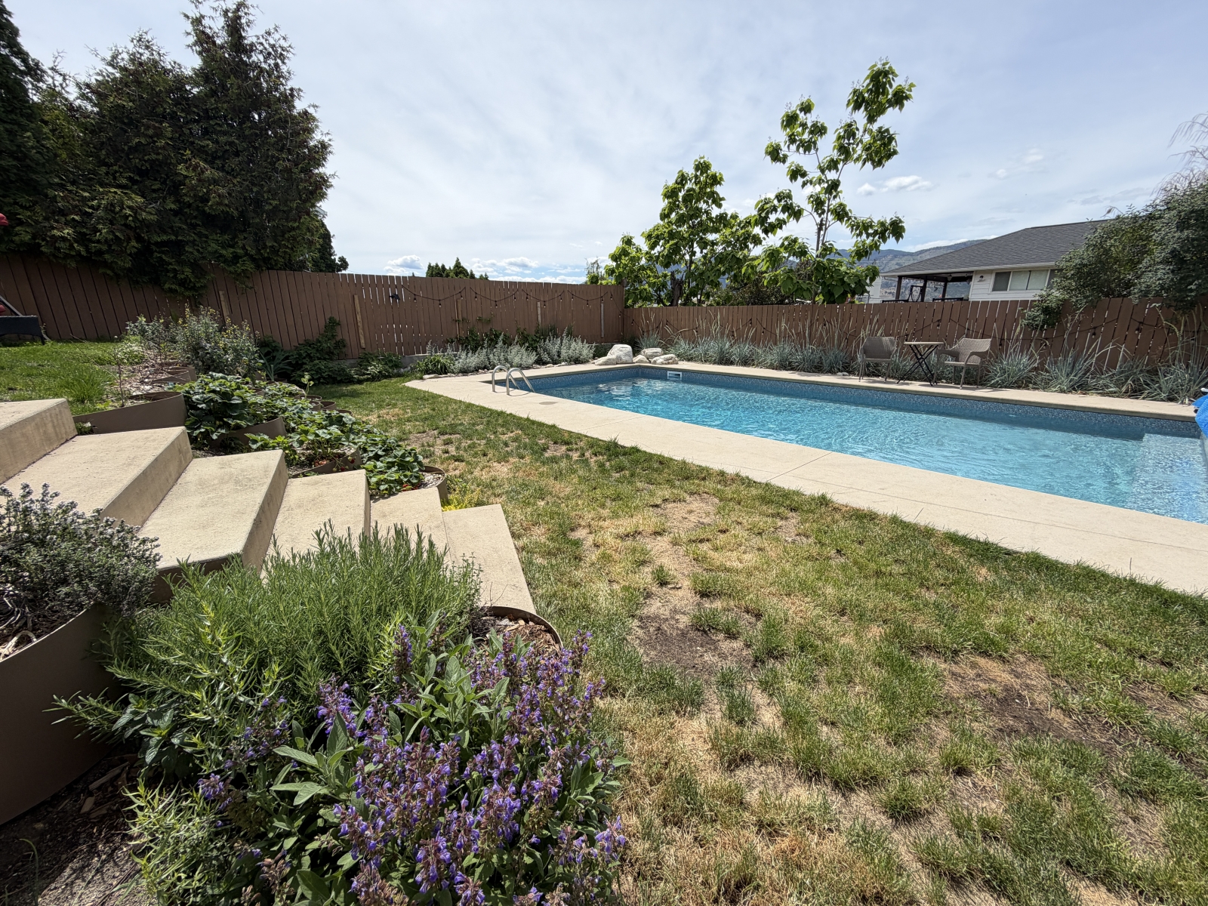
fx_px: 489
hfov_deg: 102.1
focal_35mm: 14
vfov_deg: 85.7
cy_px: 453
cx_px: 604
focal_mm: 2.22
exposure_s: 1/970
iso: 20
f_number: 2.2
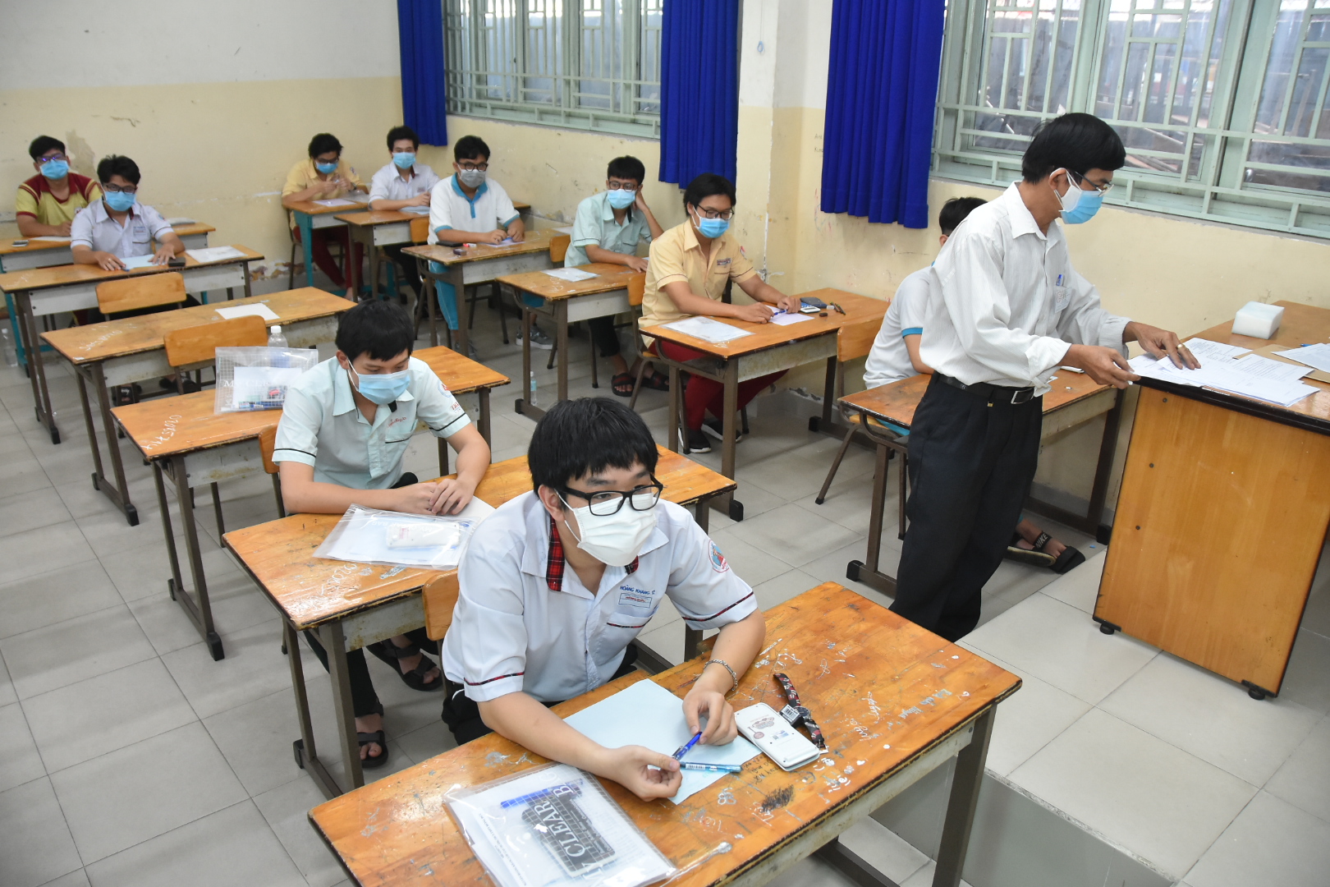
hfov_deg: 67.4
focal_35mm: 27
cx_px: 665
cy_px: 444
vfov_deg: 47.9
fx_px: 997
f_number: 3.5
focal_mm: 18
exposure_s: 1/125
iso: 1250
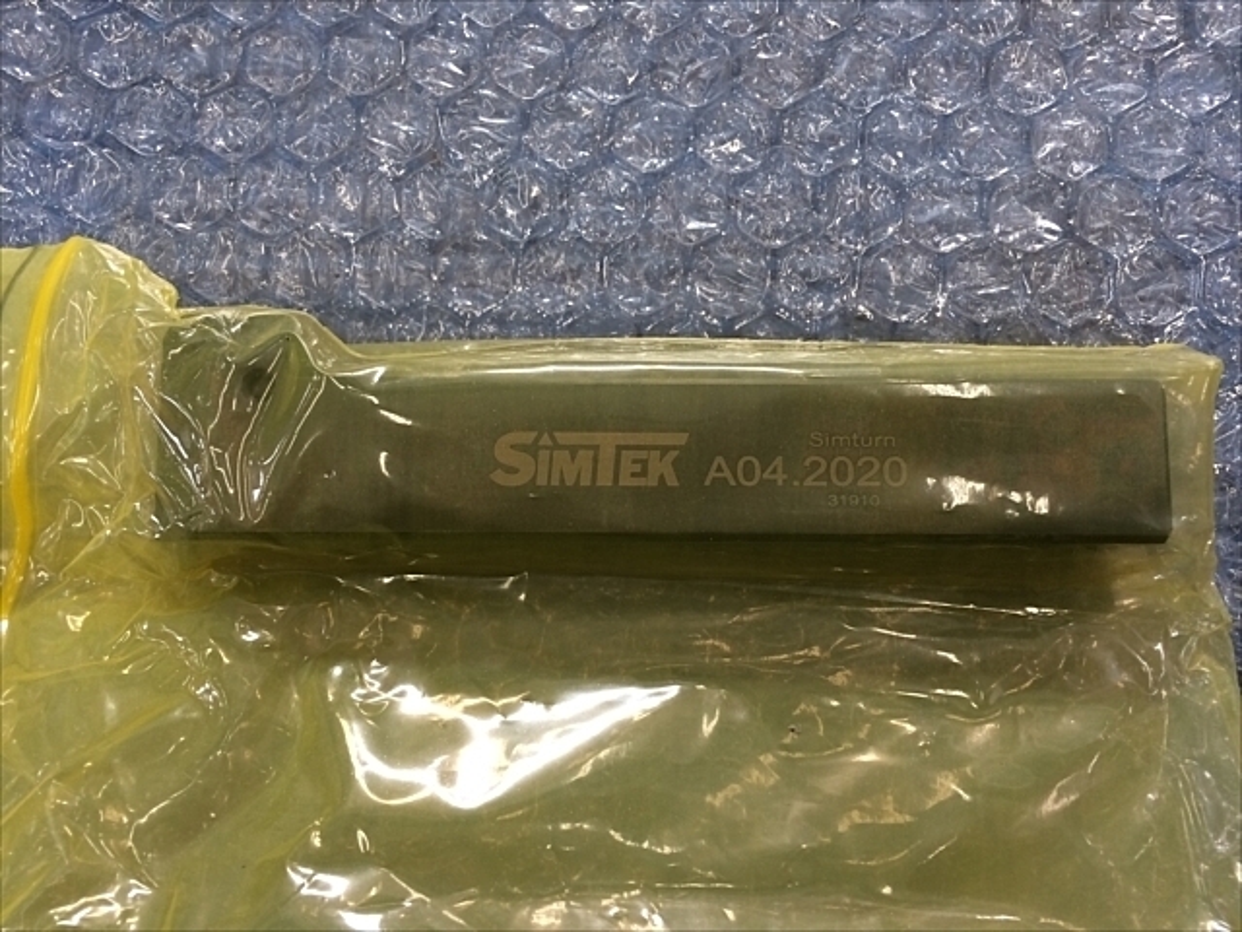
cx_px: 621
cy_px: 466
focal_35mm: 29
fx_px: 1041
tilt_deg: -82.8
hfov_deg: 61.7
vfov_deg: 48.2
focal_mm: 4.15
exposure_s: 1/30
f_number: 2.2
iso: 40
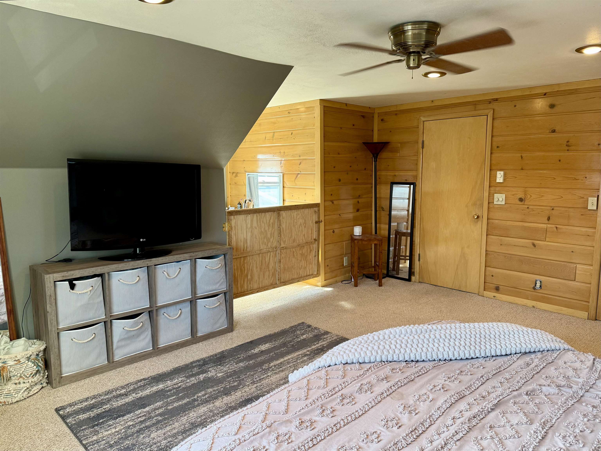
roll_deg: -0.3
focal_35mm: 24
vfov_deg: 56.8
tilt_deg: -8.3
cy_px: 226
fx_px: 417
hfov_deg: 71.6
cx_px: 300
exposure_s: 1/120
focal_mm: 6.76
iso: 200
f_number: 1.78
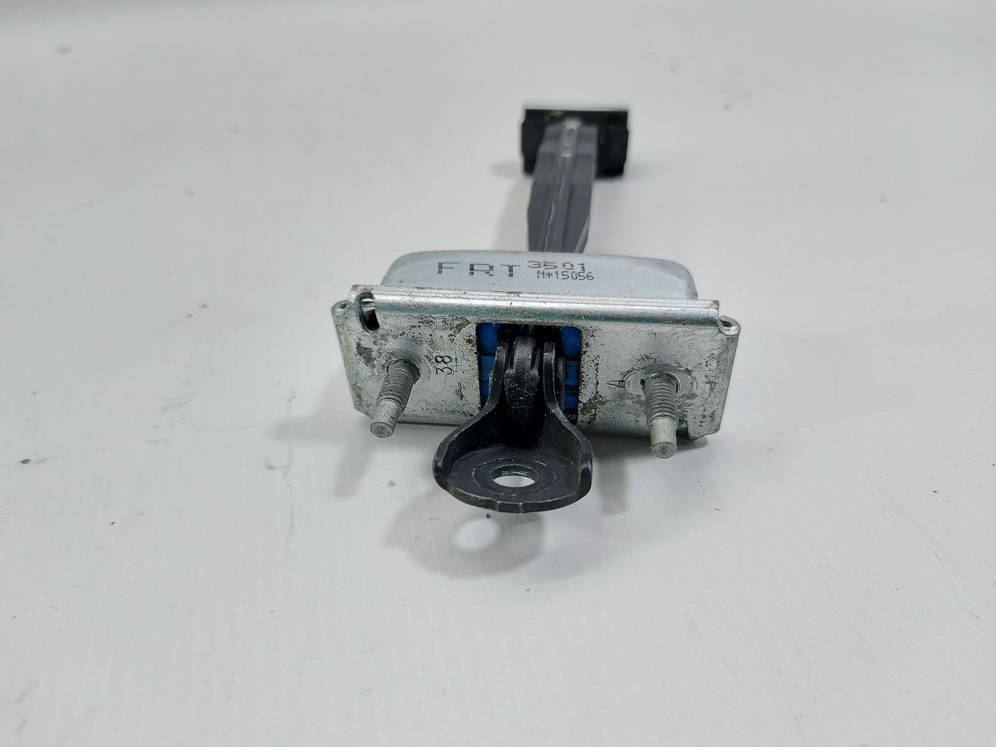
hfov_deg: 71.6
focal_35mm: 24
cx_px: 498
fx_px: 690
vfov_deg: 56.8
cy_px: 374
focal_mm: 5.23
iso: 64
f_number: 1.8
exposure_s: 1/50
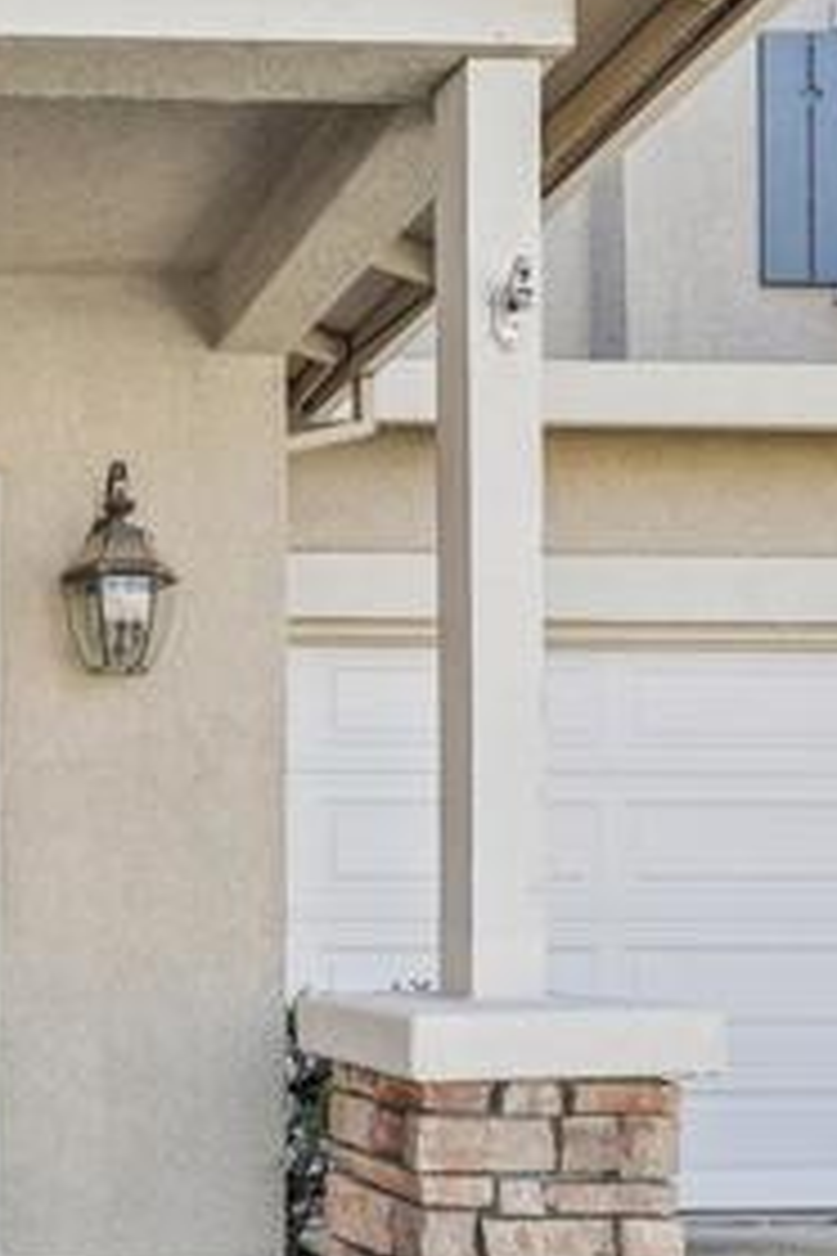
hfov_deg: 28.9
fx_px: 1360
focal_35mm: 39
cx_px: -202
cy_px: 907
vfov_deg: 48.1
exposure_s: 1/60
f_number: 8
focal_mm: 17
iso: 250
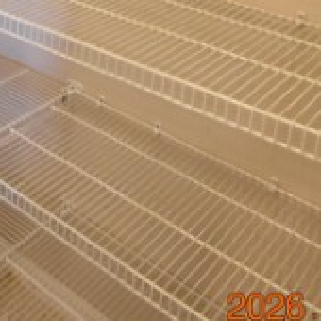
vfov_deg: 27.3
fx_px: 567
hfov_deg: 29.0
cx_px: -23
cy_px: -77
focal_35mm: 54
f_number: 3.5
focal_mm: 10
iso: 1600
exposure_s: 1/60
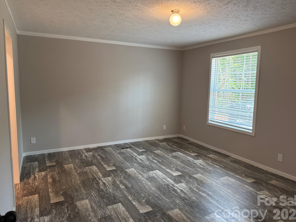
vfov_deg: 54.9
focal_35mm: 25
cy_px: 109
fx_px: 214
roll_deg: -0.7
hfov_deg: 69.4
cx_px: 151
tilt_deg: -6.4
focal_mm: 6.76
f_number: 1.78
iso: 200
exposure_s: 1/132
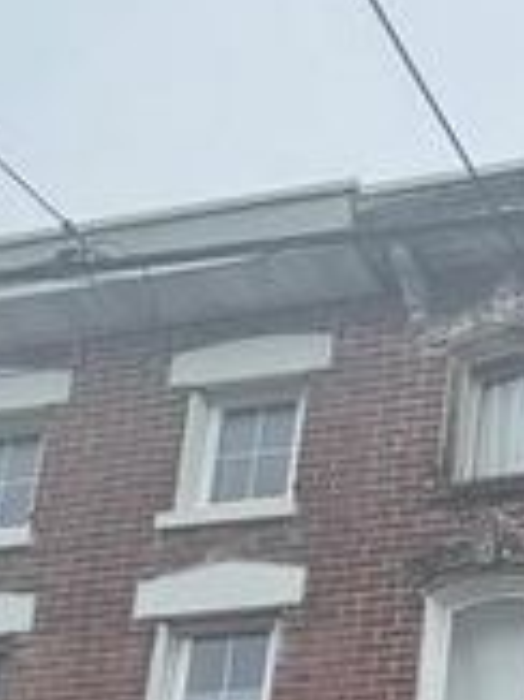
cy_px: 1033
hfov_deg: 13.7
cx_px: 902
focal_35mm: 98
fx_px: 1981
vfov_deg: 18.0
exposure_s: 1/3597
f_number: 1.78
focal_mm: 6.76
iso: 80
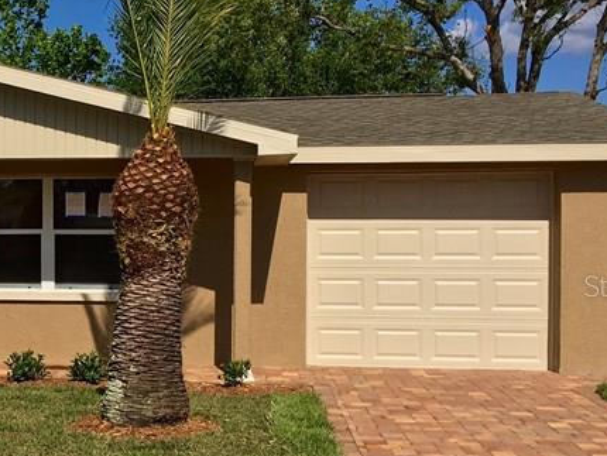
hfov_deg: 26.6
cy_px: 285
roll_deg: +0.1
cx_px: -6
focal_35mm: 69
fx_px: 1211
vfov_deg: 21.3
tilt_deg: +0.6
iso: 25
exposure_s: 1/2959
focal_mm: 4.15
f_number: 2.2
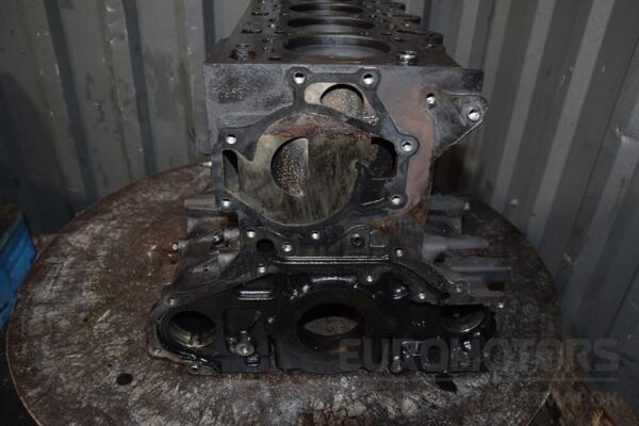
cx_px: 320
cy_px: 213
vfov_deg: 47.9
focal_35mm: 27
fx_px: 479
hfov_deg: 67.4
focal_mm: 18
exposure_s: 1/60
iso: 800
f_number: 5
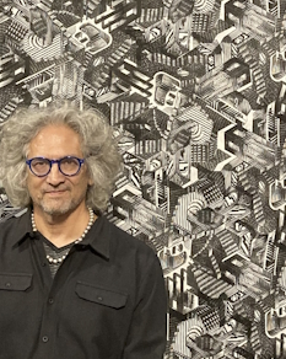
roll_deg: -0.7
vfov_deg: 21.2
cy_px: 119
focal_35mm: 90
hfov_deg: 16.7
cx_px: 0
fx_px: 954
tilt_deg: -1.0
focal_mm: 3.99
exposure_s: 1/40
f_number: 1.8
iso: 250
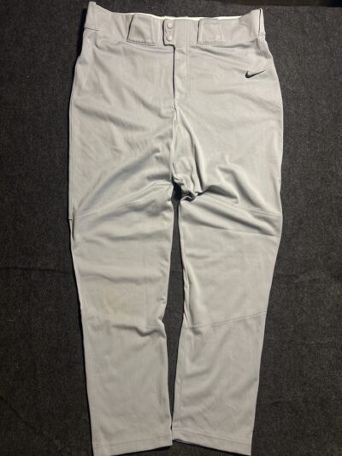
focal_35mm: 26
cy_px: 228
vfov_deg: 67.3
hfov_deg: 53.1
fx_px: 342
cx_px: 171
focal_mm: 5.7
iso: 125
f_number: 1.5
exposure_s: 1/50
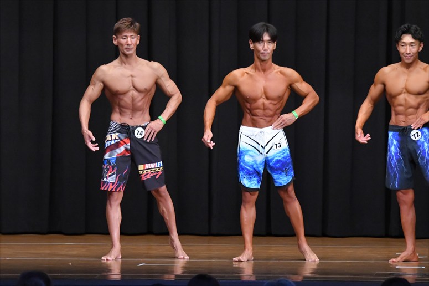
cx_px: 214
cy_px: 143
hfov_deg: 9.2
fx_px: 2680
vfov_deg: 6.1
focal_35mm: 225
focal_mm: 150
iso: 8000
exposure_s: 1/400
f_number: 5.6
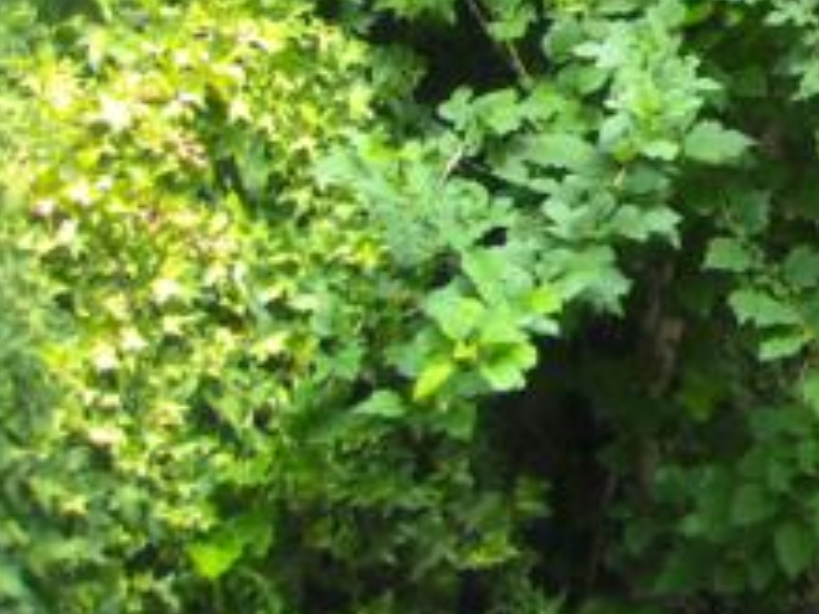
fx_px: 2413
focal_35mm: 102
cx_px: 1161
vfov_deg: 13.9
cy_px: -197
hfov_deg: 17.6
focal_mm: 5.7
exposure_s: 1/100
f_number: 2.8
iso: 64
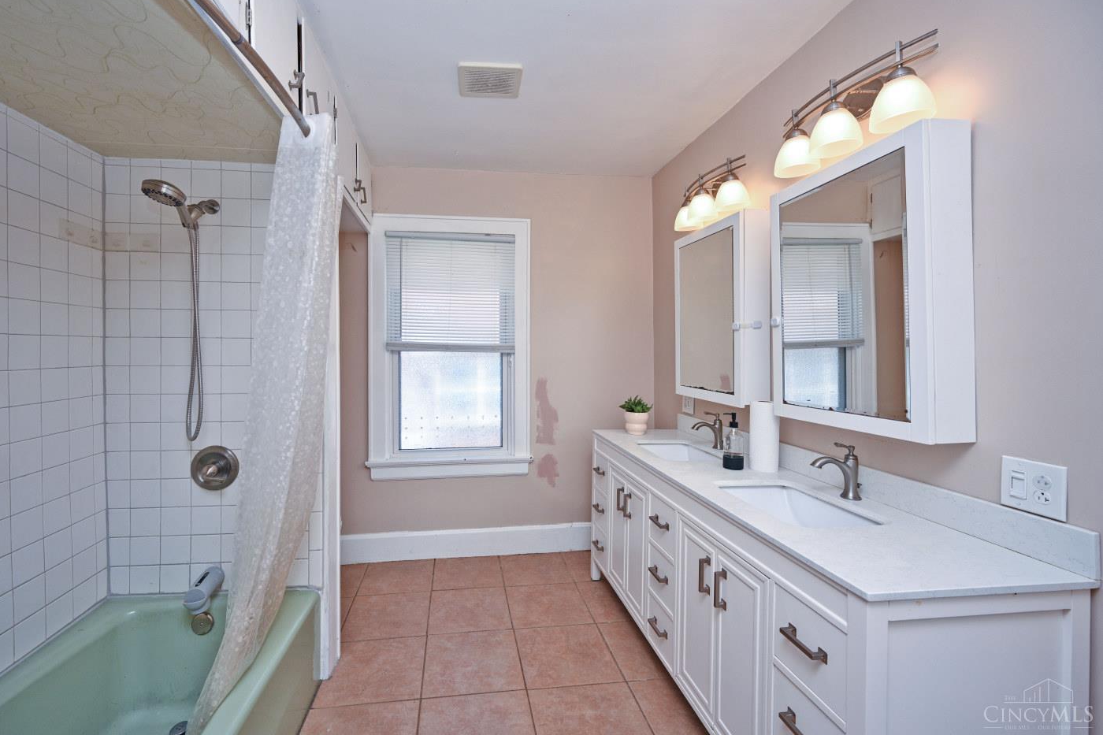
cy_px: 347
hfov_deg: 100.2
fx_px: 459
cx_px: 514
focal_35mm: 15
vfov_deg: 77.2
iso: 180
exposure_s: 1/125
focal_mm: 14
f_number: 5.6
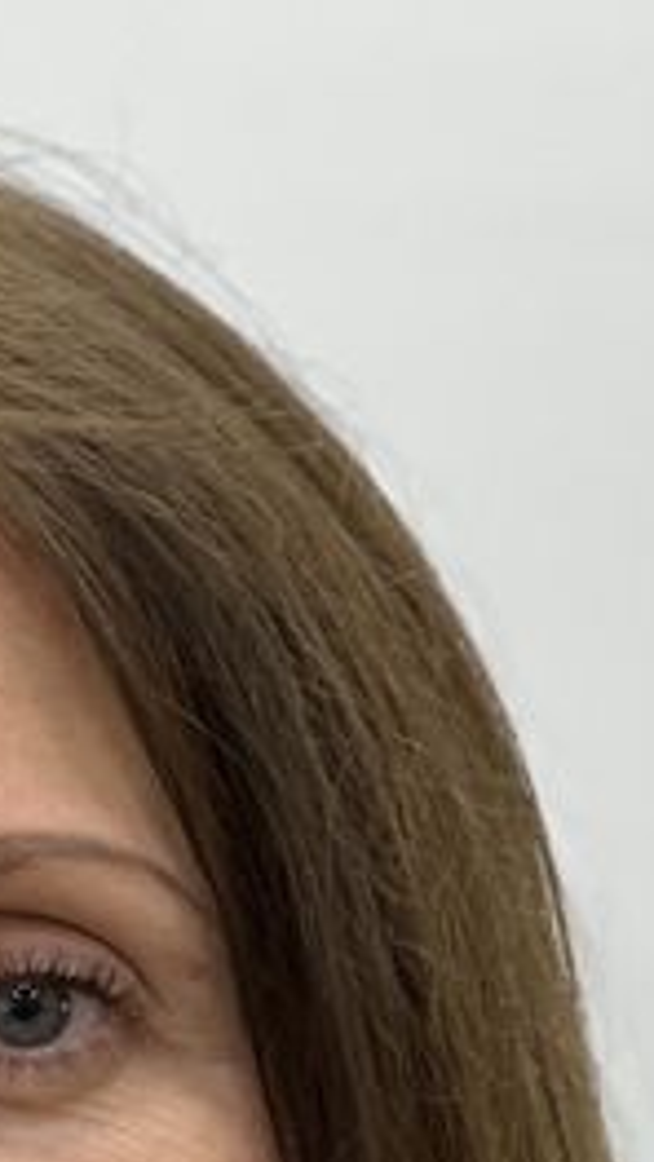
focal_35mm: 255
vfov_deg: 8.4
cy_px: 1476
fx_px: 7859
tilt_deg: -5.4
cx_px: -190
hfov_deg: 4.7
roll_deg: +1.5
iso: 200
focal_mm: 9
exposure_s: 1/33
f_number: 2.8
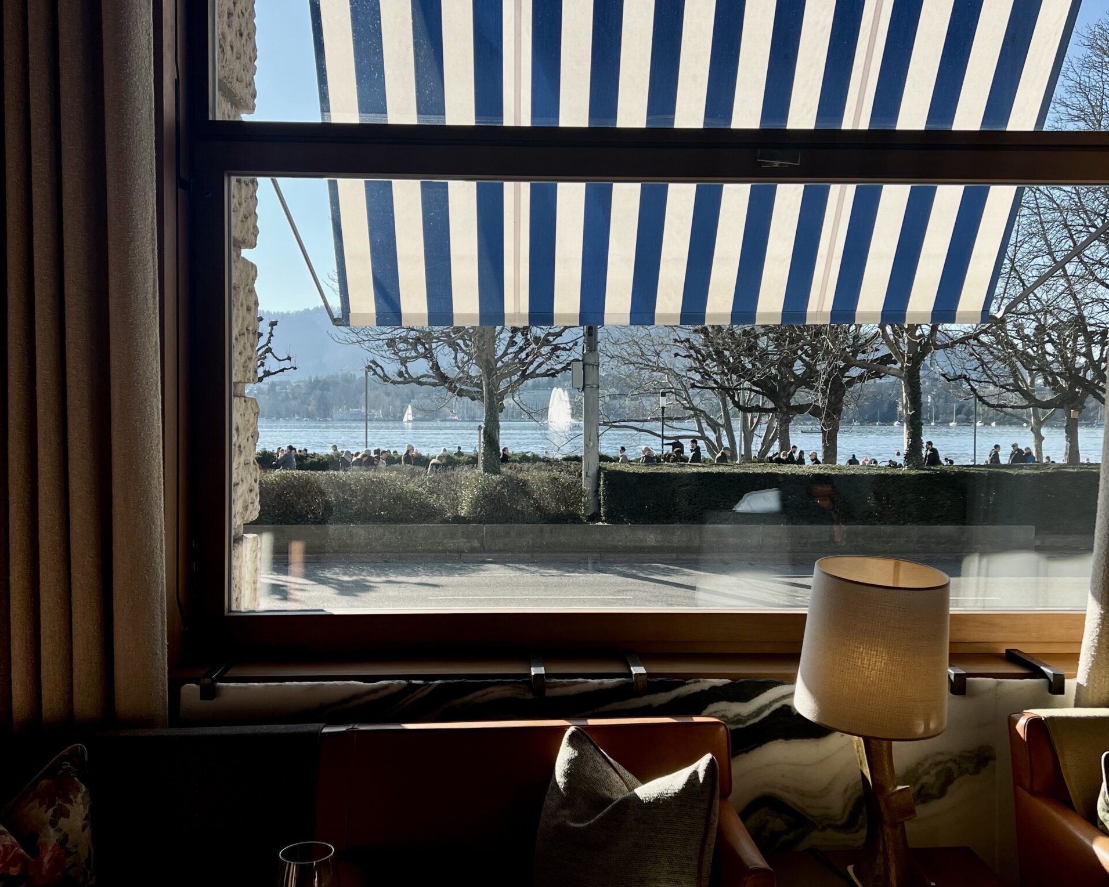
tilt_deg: +0.4
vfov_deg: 43.4
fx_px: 1116
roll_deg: -1.5
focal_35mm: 34
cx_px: 555
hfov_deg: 52.8
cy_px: 439
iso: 50
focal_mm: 5.7
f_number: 1.5
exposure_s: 1/1934
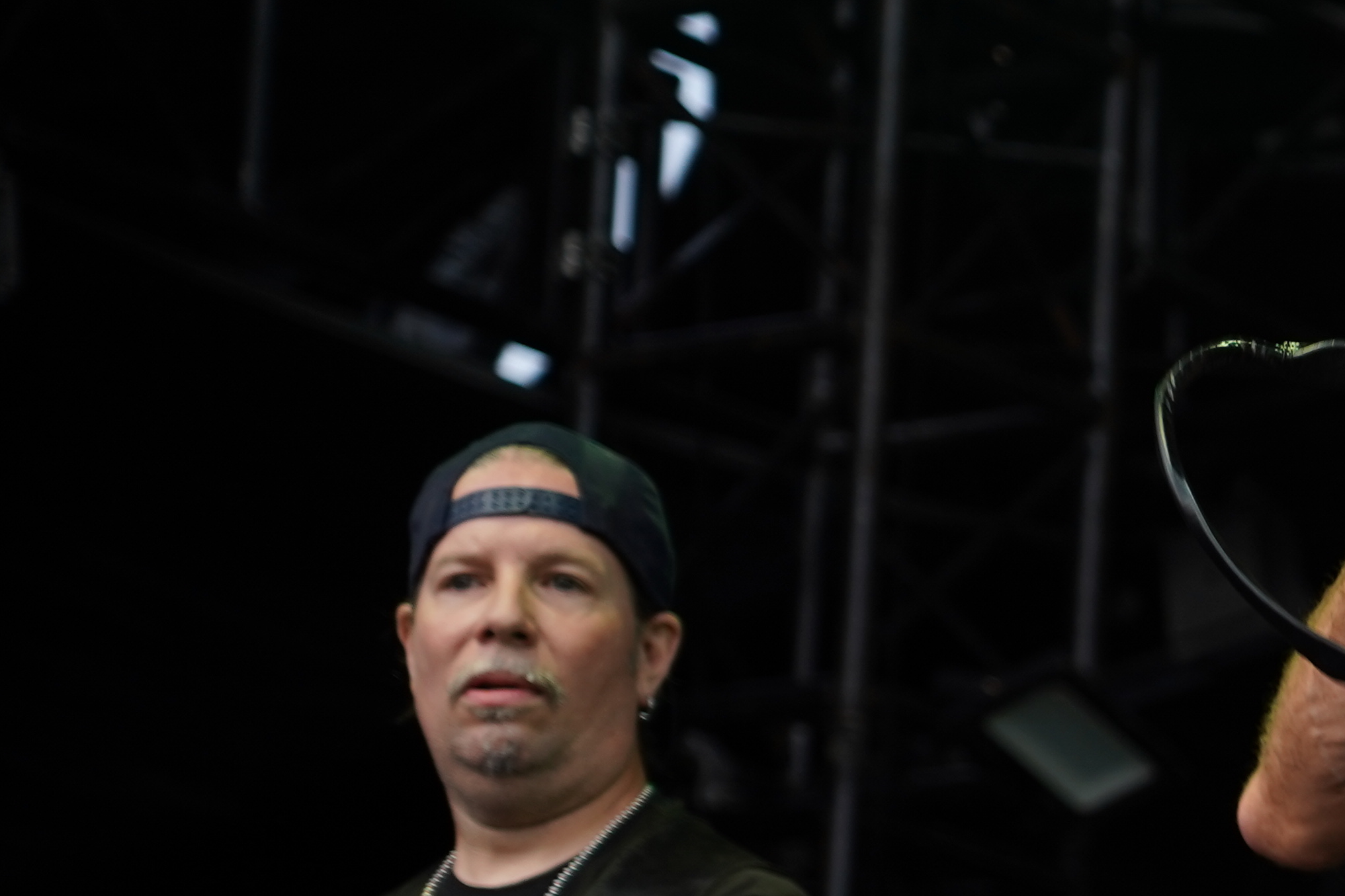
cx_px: 1841
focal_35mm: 242
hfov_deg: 8.4
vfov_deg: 5.7
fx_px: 9040
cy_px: 1065
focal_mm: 82
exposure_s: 1/100
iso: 200
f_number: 4
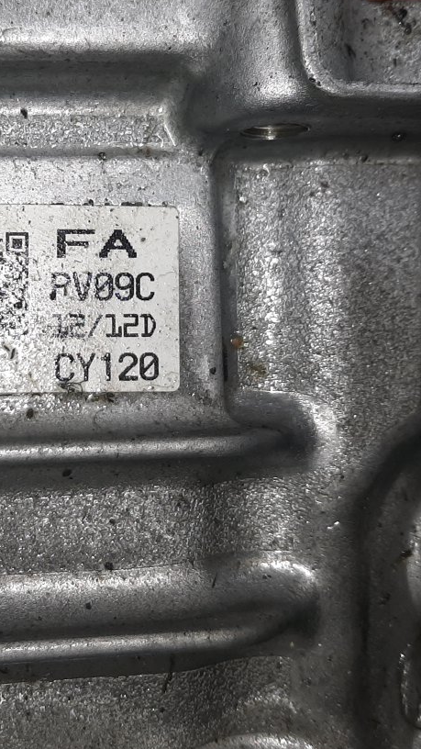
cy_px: 271
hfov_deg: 23.4
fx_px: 992
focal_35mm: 50
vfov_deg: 41.0
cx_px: 54
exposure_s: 1/110
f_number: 1.7
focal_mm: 3.93
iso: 40
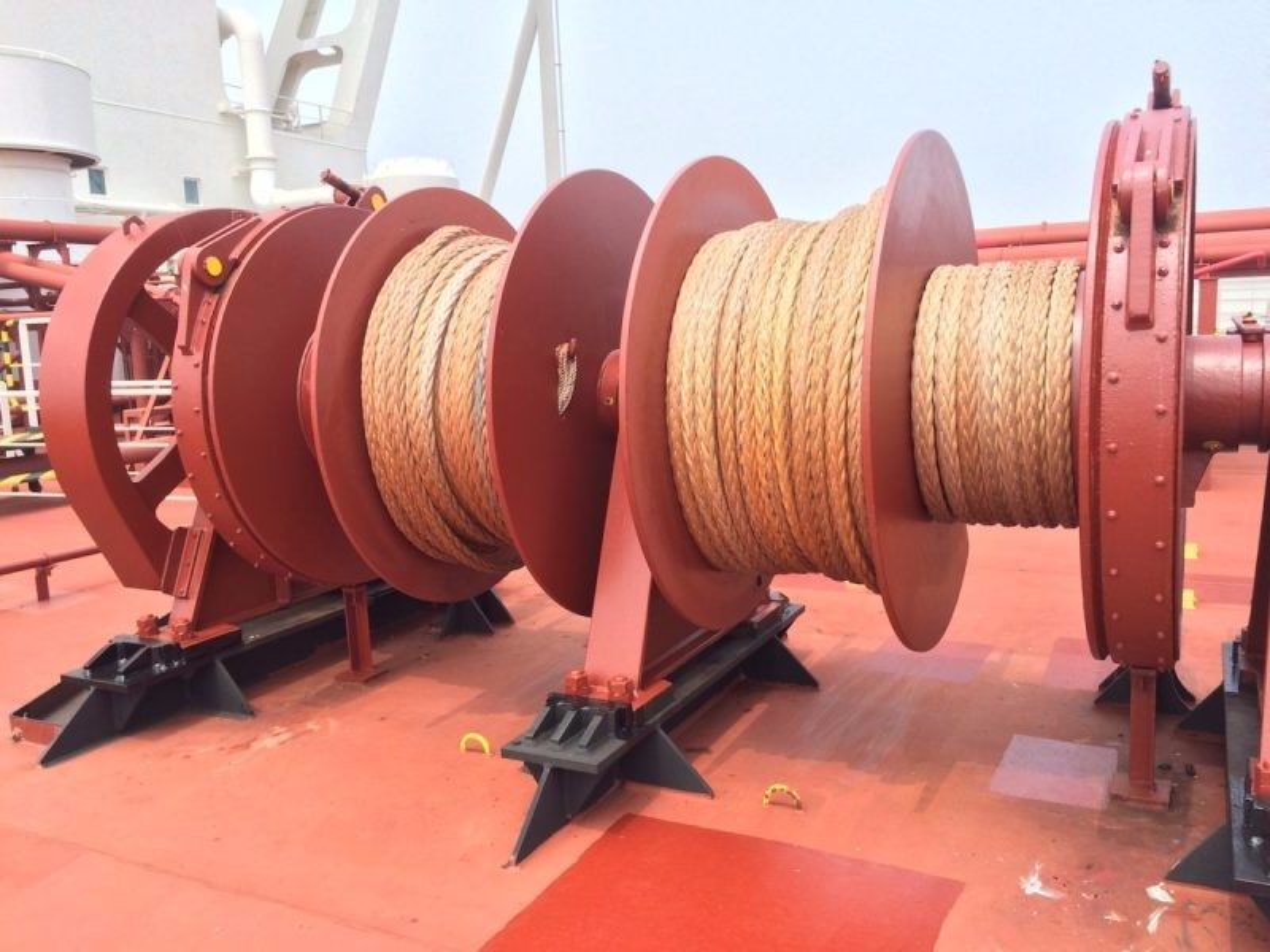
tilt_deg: -7.2
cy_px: 476
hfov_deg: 61.7
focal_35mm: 29
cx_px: 635
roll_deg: +1.2
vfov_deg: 48.2
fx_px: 1064
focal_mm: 4.15
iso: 32
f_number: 2.2
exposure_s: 1/1244
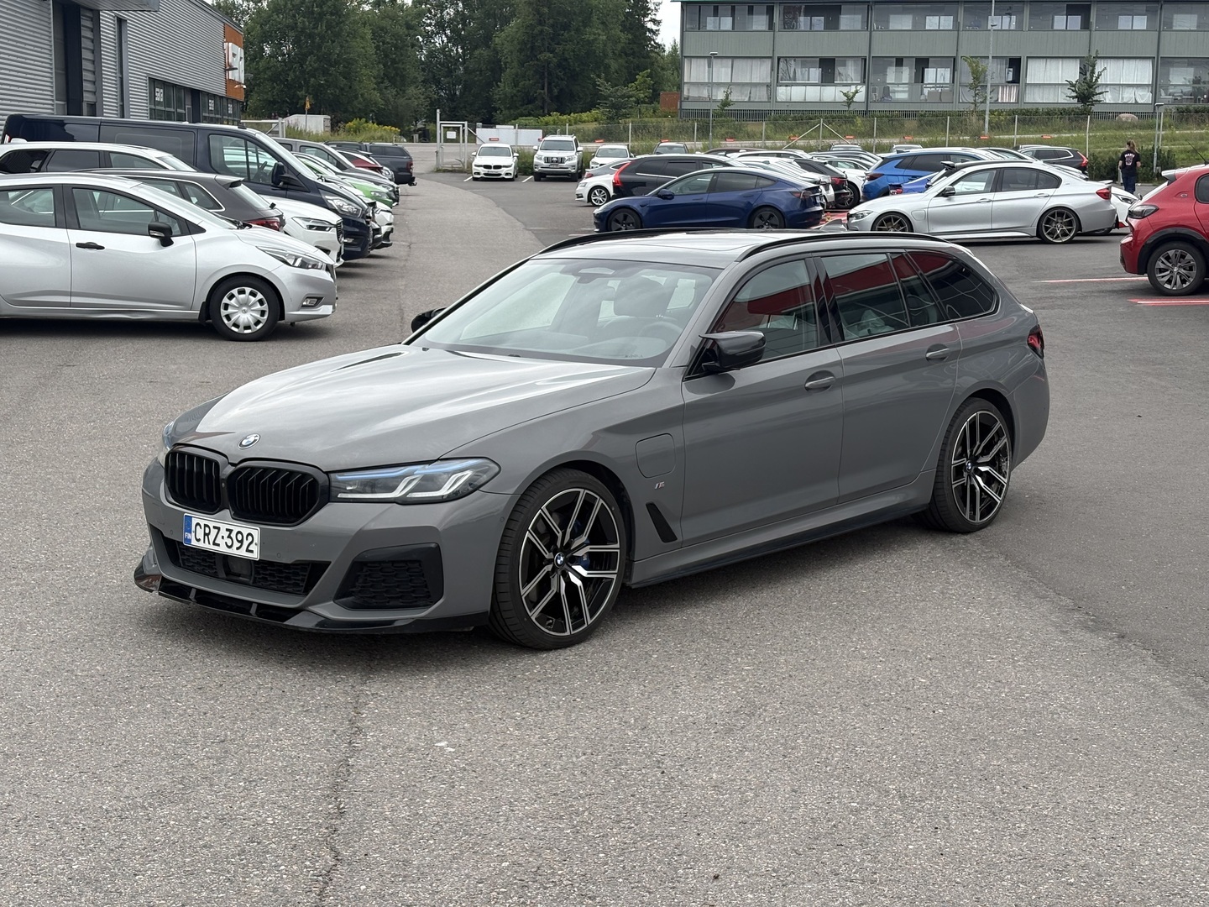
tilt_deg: -8.9
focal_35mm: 52
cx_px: 604
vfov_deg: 28.0
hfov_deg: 36.8
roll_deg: -1.0
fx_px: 1816
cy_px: 454
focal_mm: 5.96
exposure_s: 1/548
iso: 40
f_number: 1.6
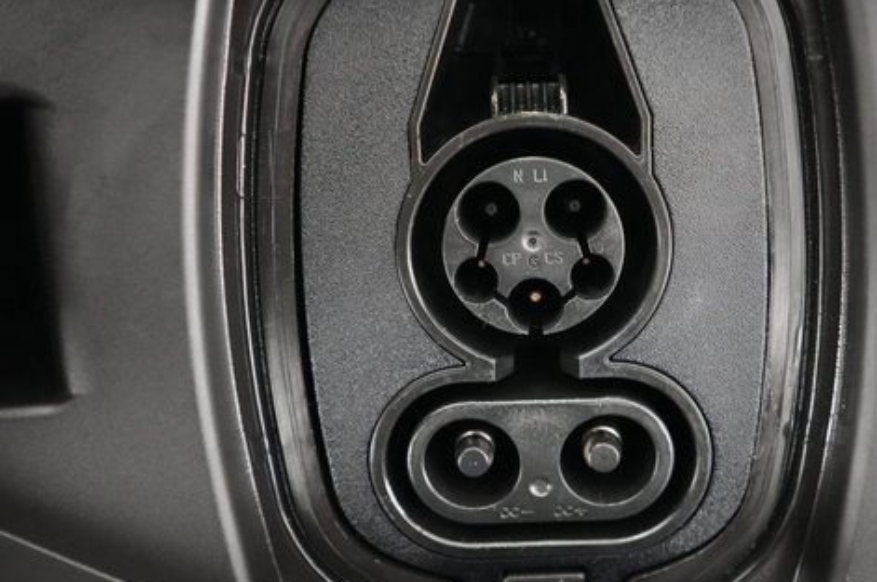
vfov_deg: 38.7
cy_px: 245
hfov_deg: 55.5
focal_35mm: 34
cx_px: 521
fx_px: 827
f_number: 2.8
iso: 12800
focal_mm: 25
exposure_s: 1/40
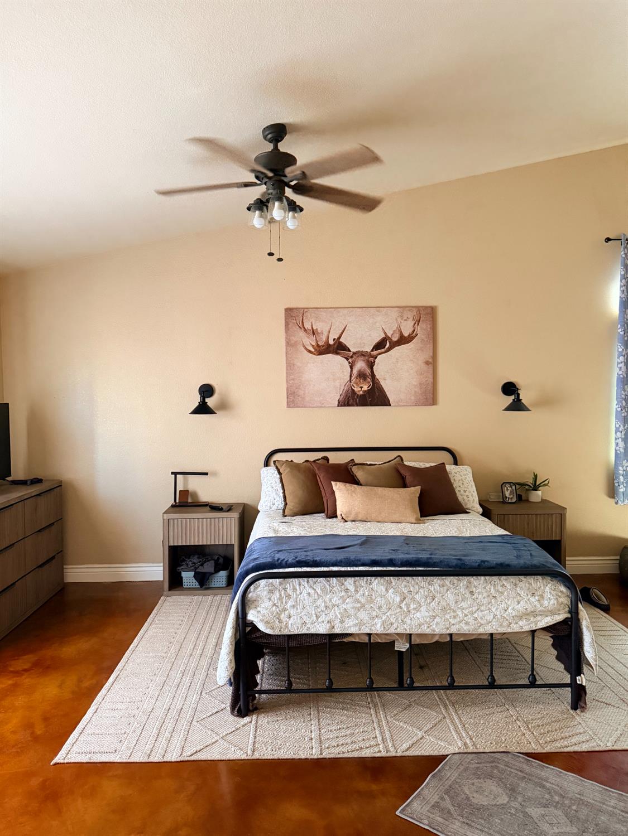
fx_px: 580
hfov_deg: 56.8
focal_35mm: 24
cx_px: 314
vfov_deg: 71.6
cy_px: 418
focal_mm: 6.76
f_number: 1.78
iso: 800
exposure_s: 1/60
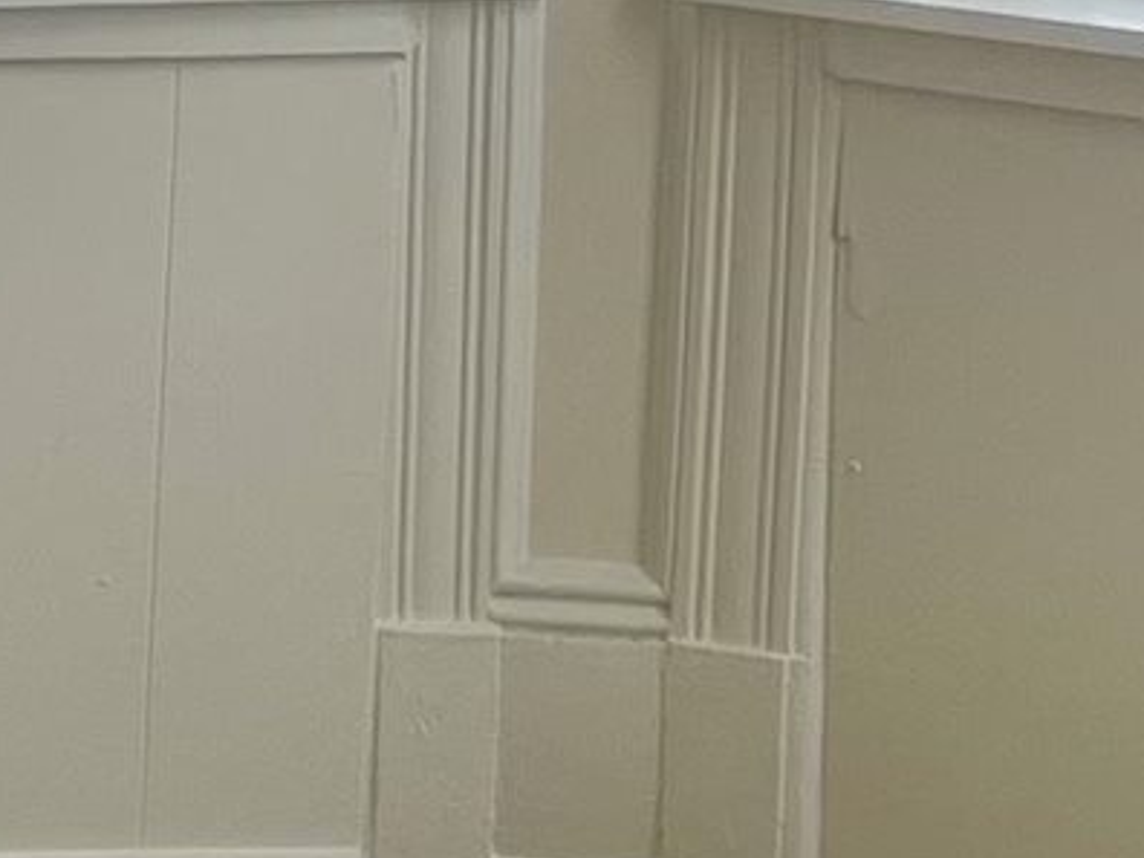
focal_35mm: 194
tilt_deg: -7.8
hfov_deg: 9.8
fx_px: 6411
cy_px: -144
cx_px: -685
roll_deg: -0.1
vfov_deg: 7.6
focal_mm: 5.1
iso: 32
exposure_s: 1/325
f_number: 1.6
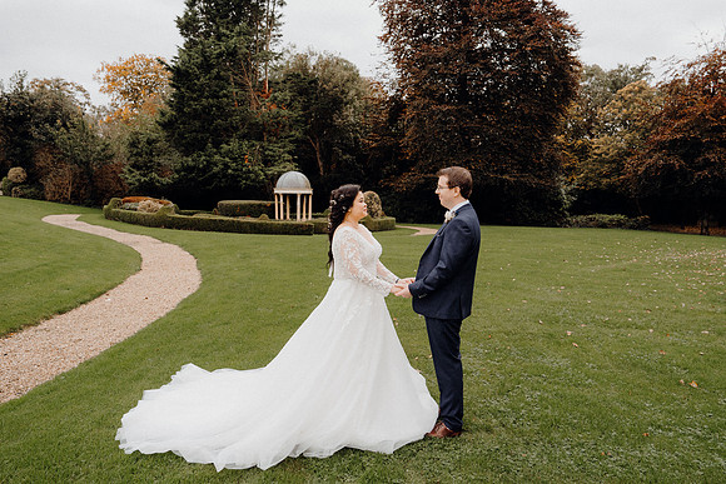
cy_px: 242
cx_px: 363
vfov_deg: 53.2
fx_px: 484
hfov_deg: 73.7
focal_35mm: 24
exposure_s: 1/160
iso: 800
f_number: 3.5
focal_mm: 24
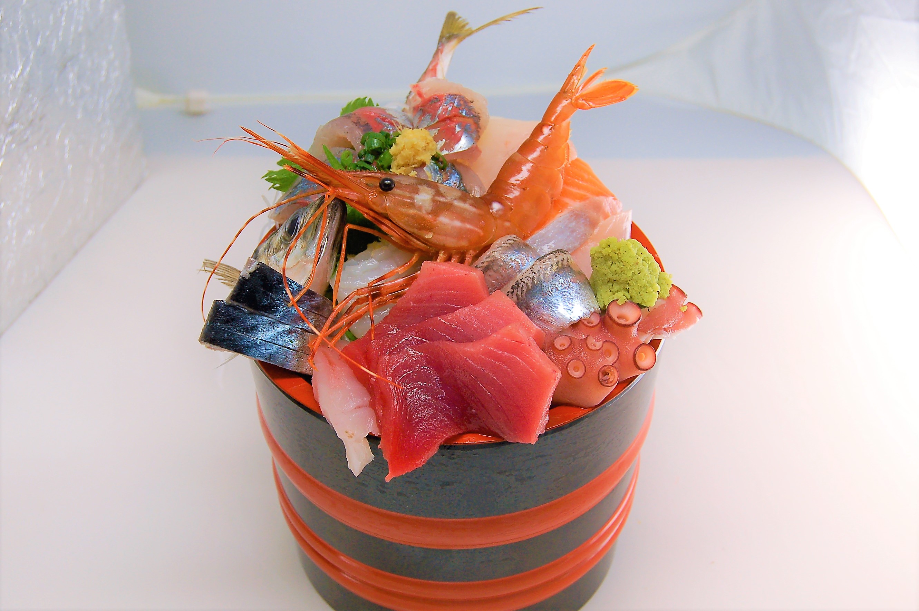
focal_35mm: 48
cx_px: 460
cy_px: 306
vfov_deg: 28.0
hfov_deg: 41.1
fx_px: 1224
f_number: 5.6
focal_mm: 32
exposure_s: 1/125
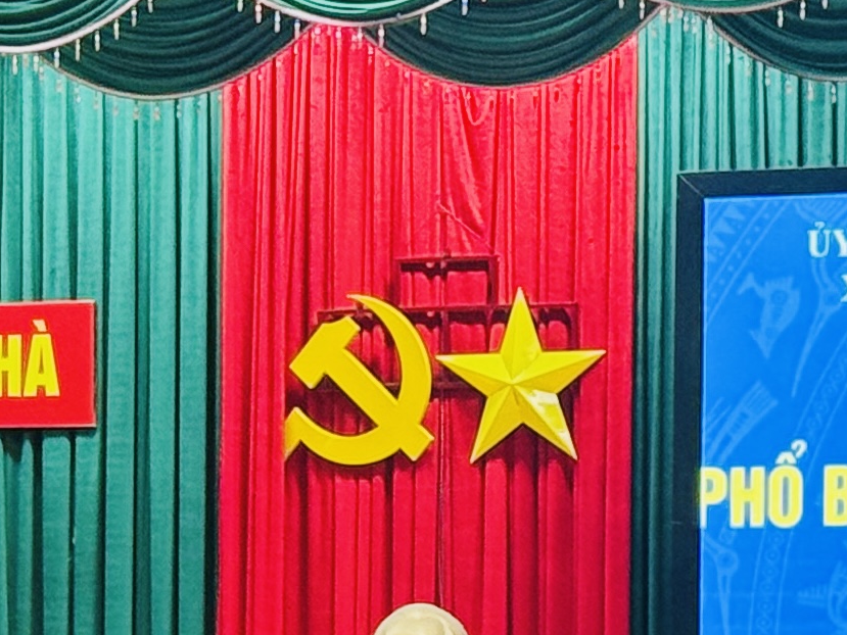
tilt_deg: +0.4
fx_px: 5335
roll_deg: -0.5
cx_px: 711
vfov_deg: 6.7
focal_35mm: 218
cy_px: 965
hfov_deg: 9.1
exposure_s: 1/60
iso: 100
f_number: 1.78
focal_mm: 6.76
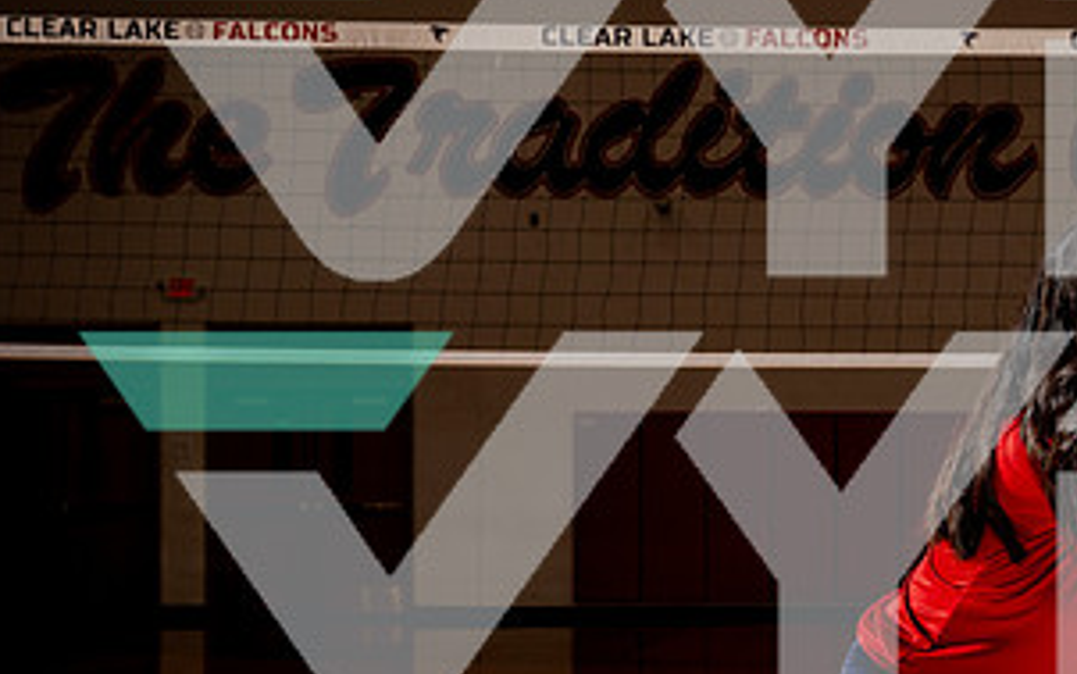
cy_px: 501
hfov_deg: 22.7
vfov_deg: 14.6
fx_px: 2613
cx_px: 955
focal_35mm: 89
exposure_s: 1/250
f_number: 7.1
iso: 125
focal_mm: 43
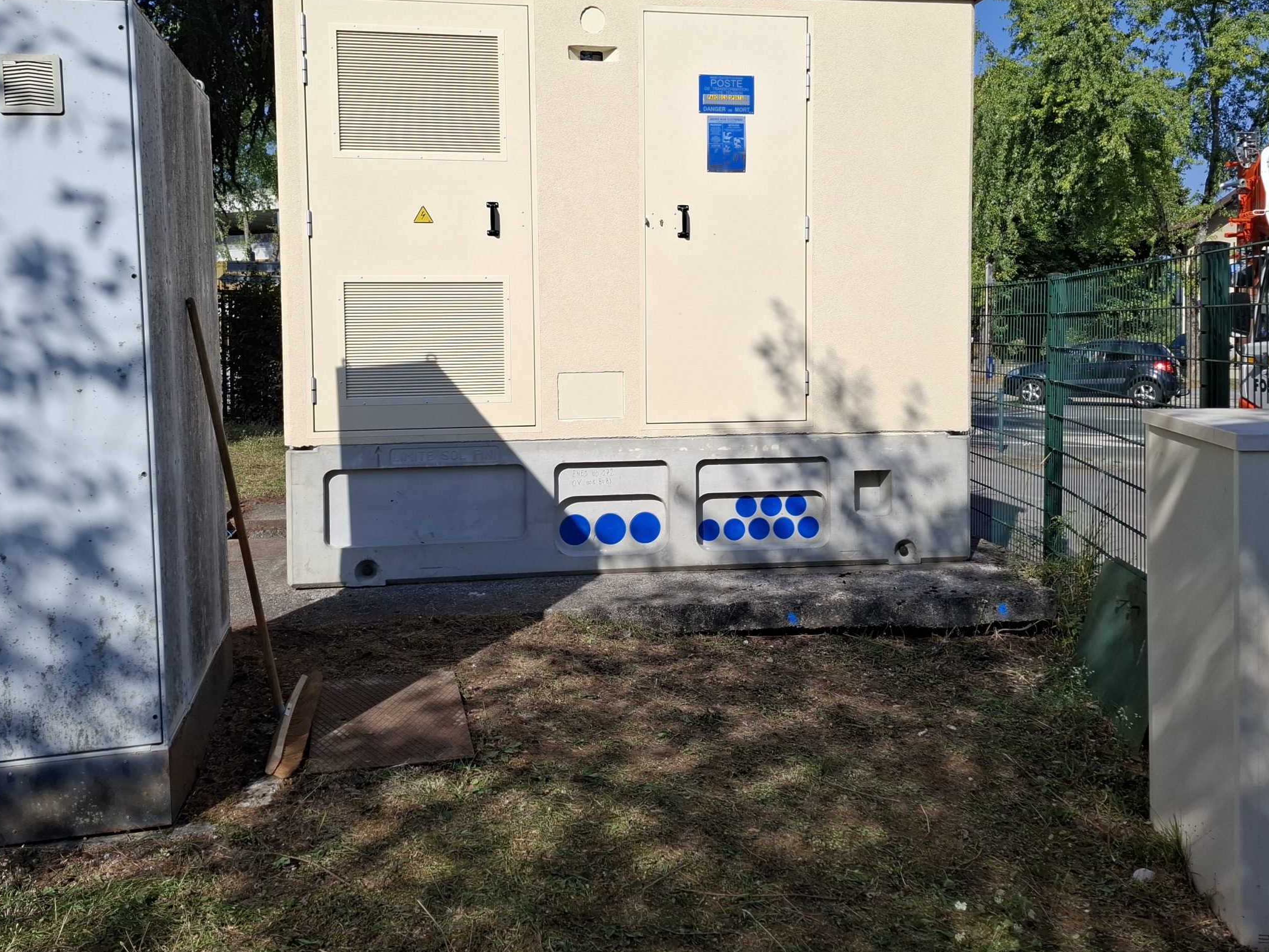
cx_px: 673
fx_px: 1063
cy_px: 355
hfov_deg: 61.6
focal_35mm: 29
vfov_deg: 47.8
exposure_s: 1/2347
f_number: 1.8
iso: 50
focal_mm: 5.54
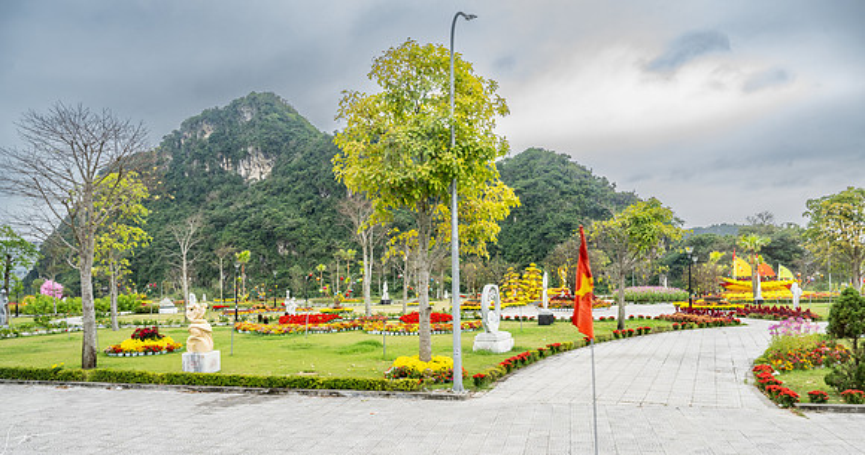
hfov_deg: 72.8
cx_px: 434
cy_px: 278
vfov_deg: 42.1
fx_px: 587
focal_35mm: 26
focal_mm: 24
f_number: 8
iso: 720
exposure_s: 1/320
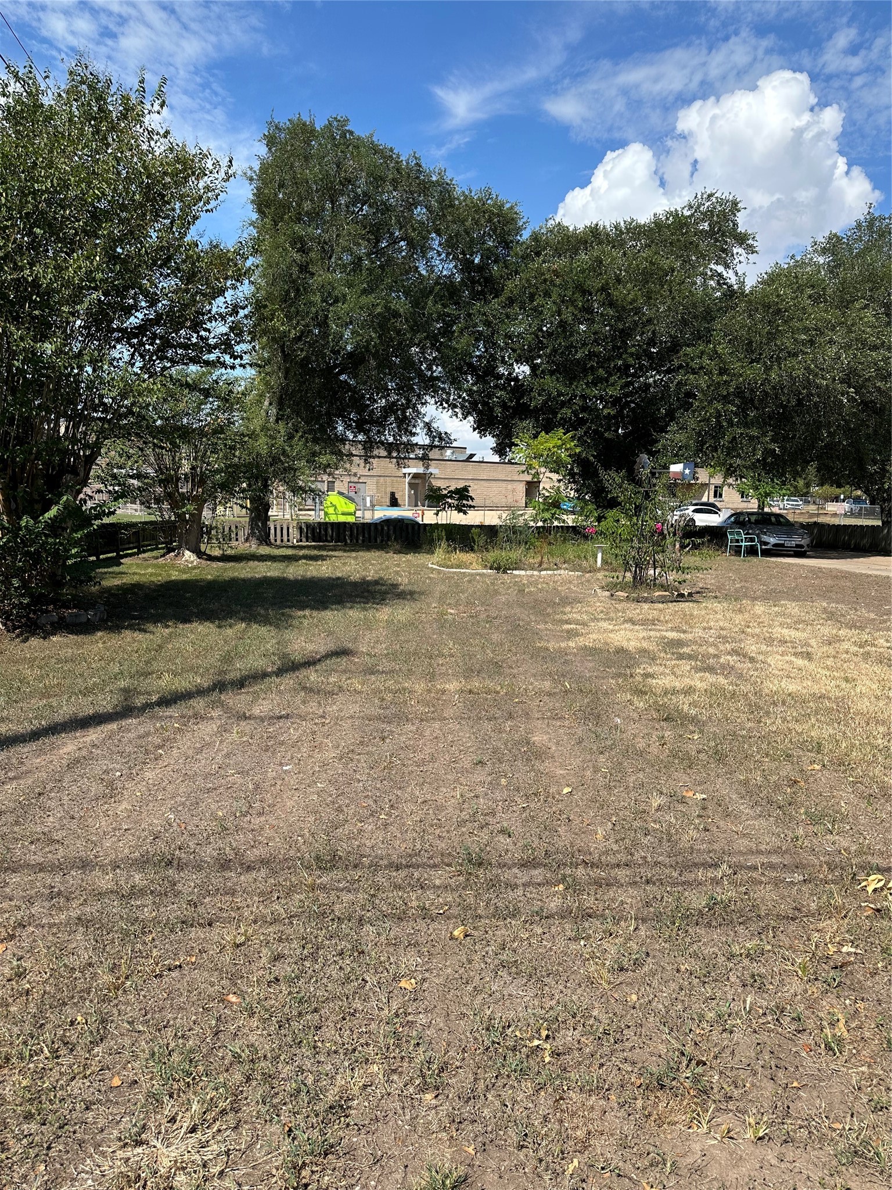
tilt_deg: -5.7
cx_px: 446
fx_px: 825
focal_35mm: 24
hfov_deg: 56.8
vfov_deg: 71.6
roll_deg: -1.6
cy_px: 595
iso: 80
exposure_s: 1/3356
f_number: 1.78
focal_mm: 6.86
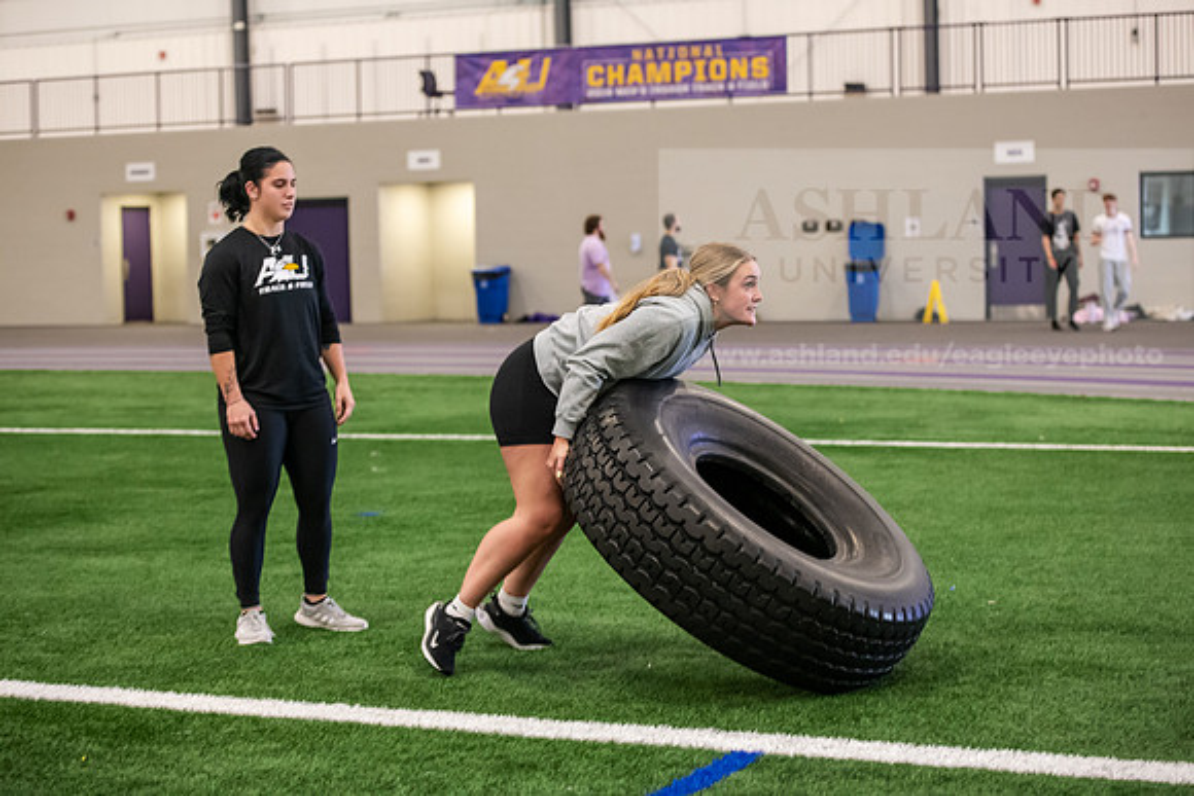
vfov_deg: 19.5
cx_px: 597
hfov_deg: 28.8
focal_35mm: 70
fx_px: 2322
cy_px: 398
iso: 2500
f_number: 3.2
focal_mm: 70
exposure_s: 1/200
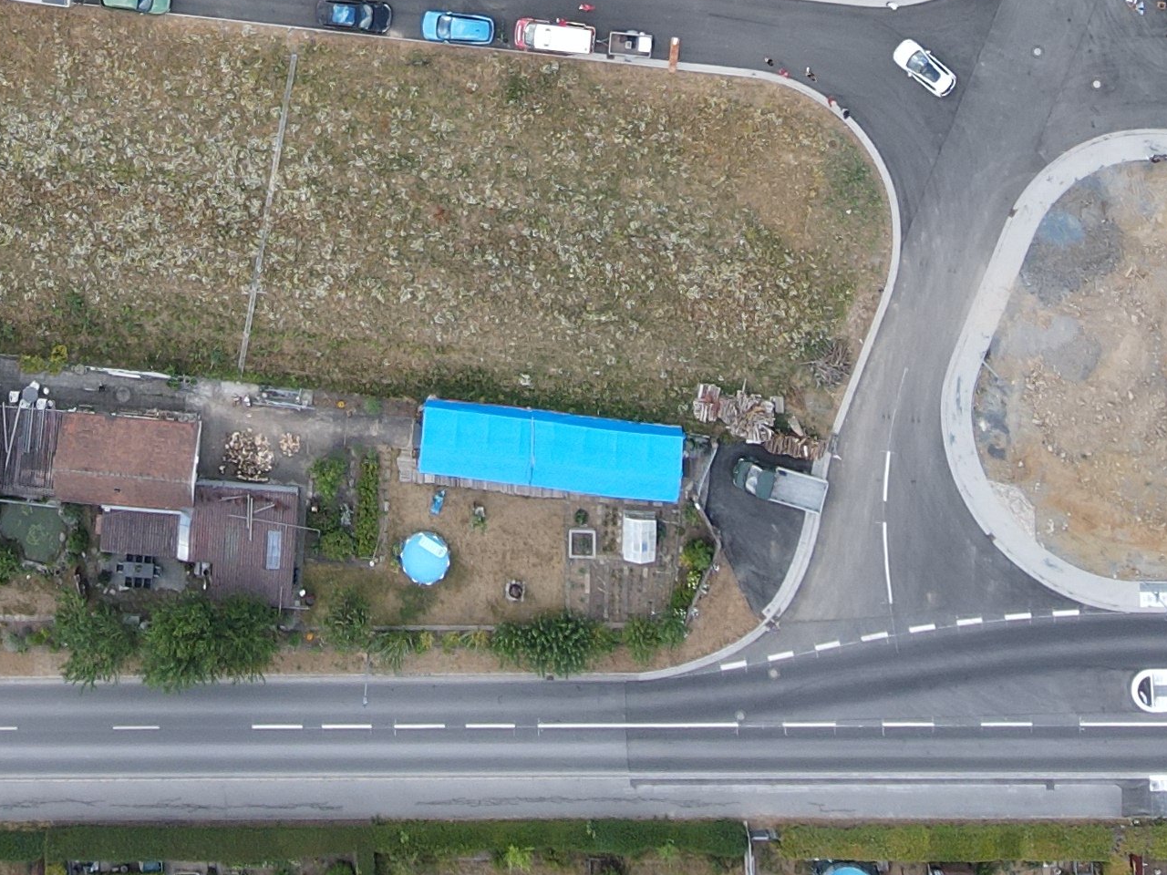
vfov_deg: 17.6
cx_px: 377
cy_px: -440
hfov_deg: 25.8
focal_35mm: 75
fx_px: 2528
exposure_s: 1/160
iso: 100
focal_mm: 4.5
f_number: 2.8
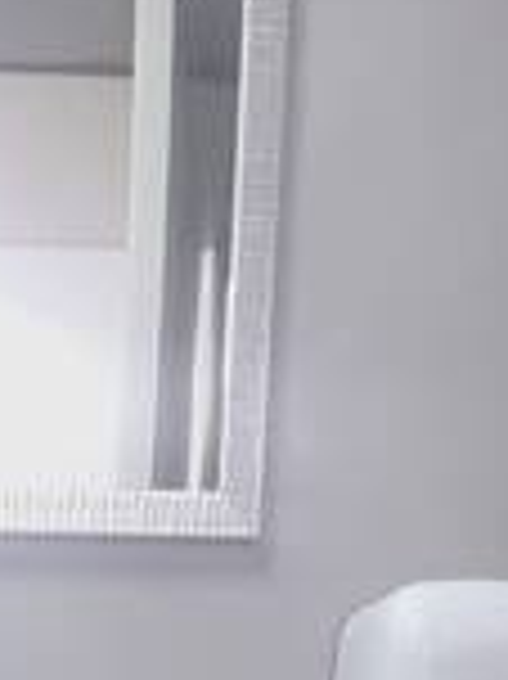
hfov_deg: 15.1
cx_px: -166
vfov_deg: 16.6
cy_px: 1319
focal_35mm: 93
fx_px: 1822
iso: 250
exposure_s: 1/60
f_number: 2.2
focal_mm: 1.74
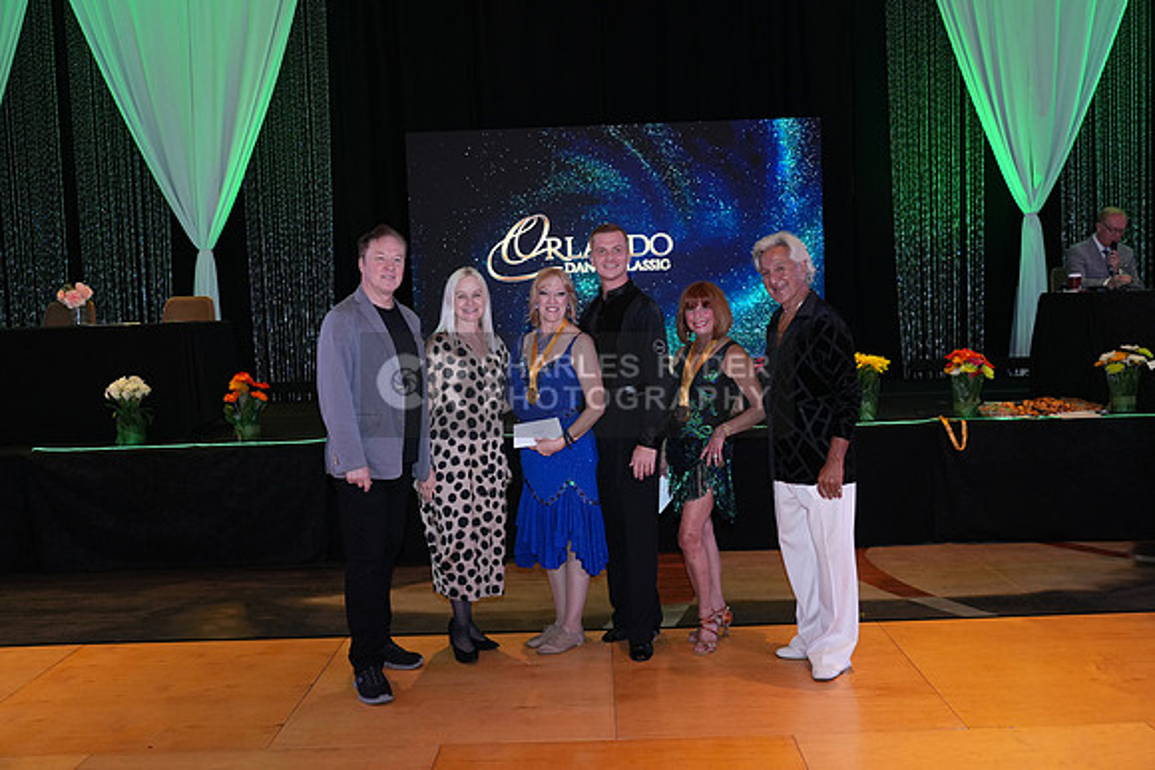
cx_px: 578
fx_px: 1027
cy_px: 385
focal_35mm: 32
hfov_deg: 58.7
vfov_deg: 41.1
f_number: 4
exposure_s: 1/200
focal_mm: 32
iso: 2000
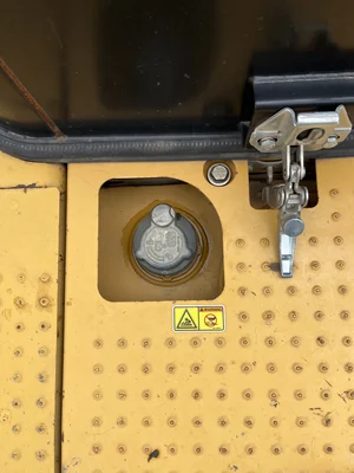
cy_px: 236
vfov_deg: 67.3
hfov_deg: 53.1
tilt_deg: -83.2
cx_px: 177
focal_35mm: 26
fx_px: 355
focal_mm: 5.1
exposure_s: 1/334
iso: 50
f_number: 1.6
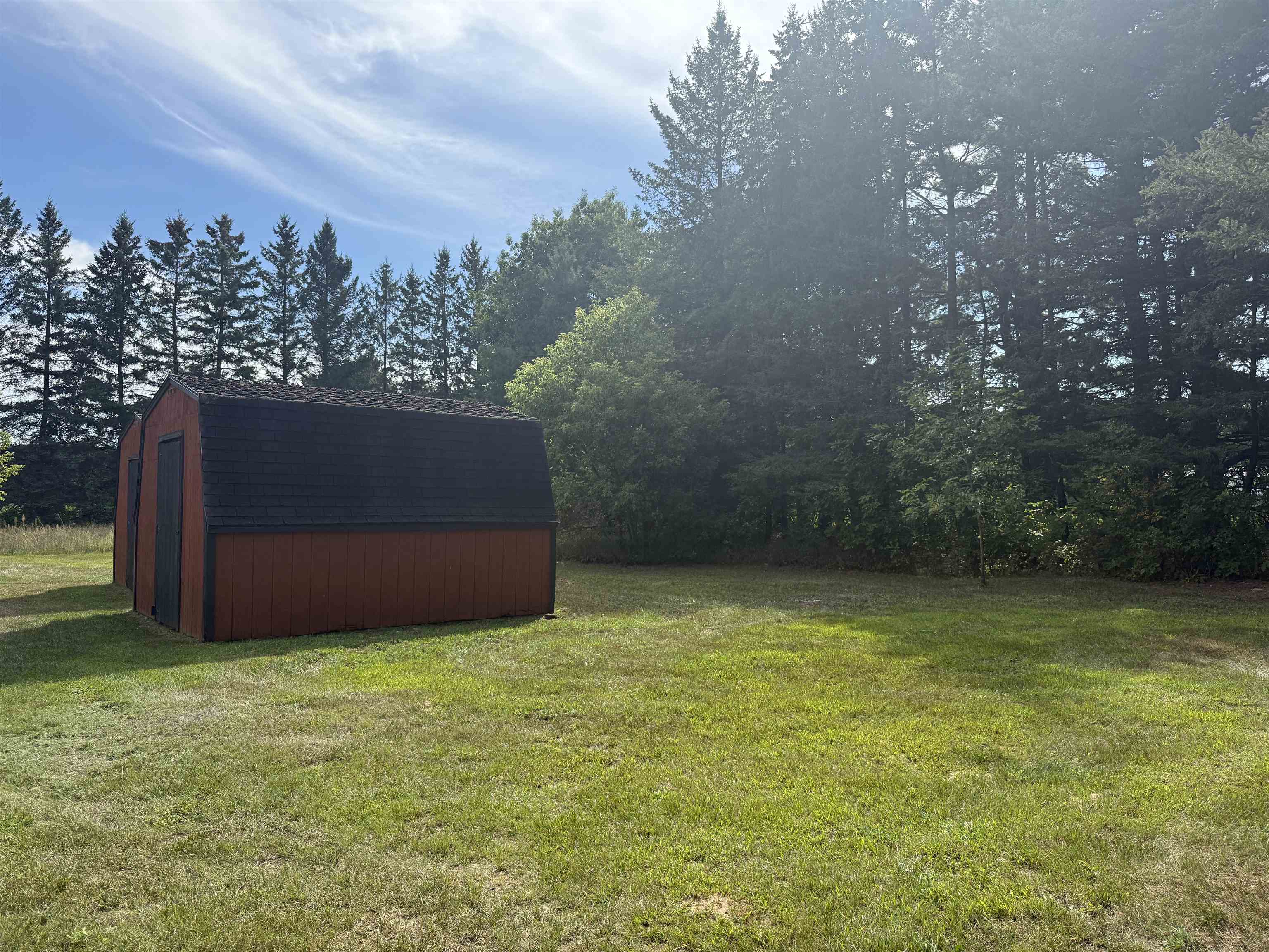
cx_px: 634
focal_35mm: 24
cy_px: 476
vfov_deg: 56.8
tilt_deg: +1.5
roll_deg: -0.3
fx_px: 880
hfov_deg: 71.6
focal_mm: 6.76
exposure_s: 1/3759
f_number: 1.78
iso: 100
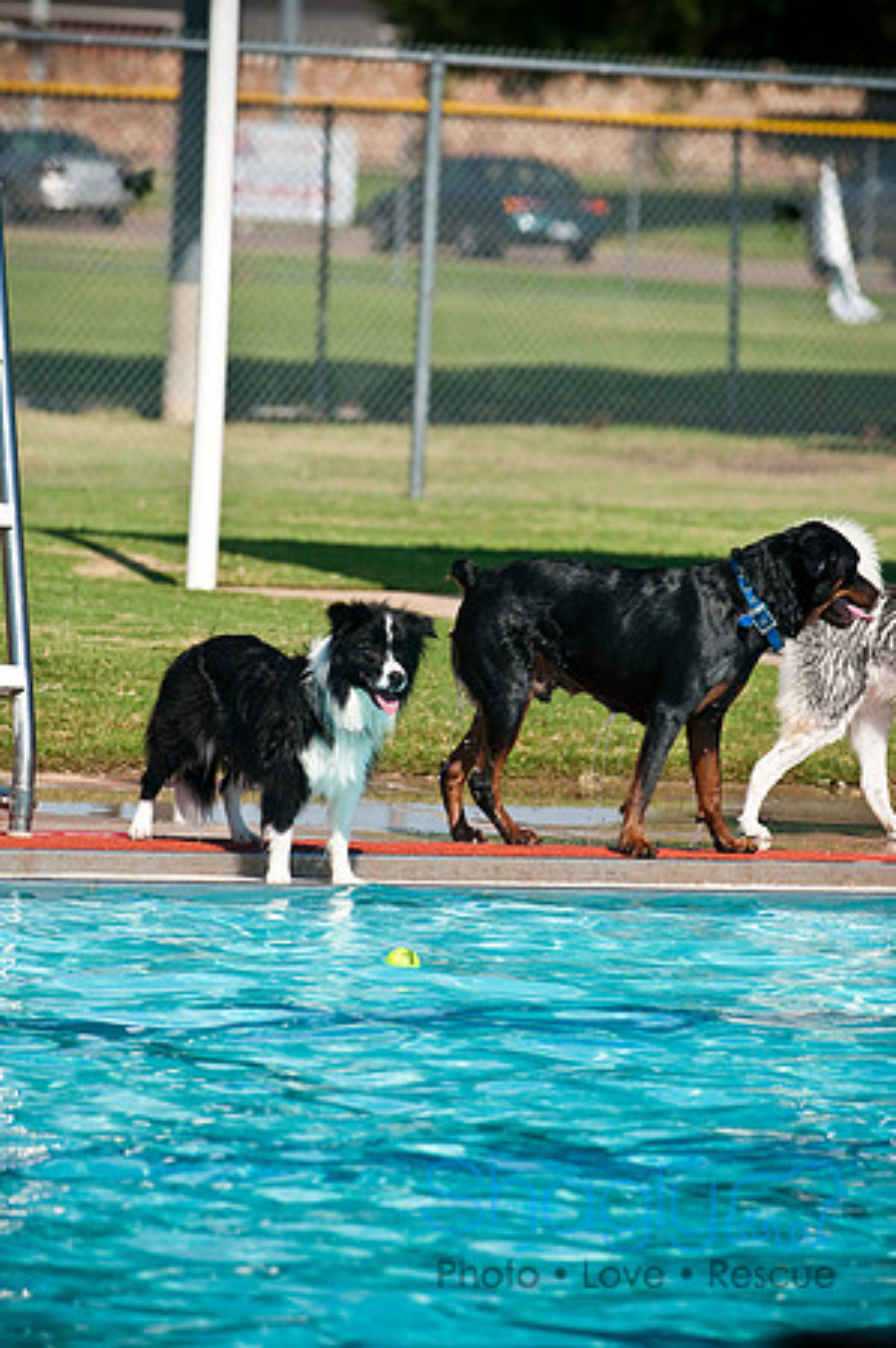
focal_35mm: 300
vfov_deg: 6.9
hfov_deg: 4.6
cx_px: 448
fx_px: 11225
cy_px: 674
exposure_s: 1/1250
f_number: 5.6
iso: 200
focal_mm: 200
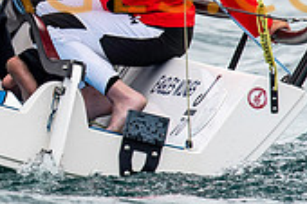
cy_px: -6
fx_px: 14210
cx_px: -66
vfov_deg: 0.8
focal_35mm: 1668
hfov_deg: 1.2
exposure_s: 1/1600
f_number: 5.6
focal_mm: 300
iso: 400
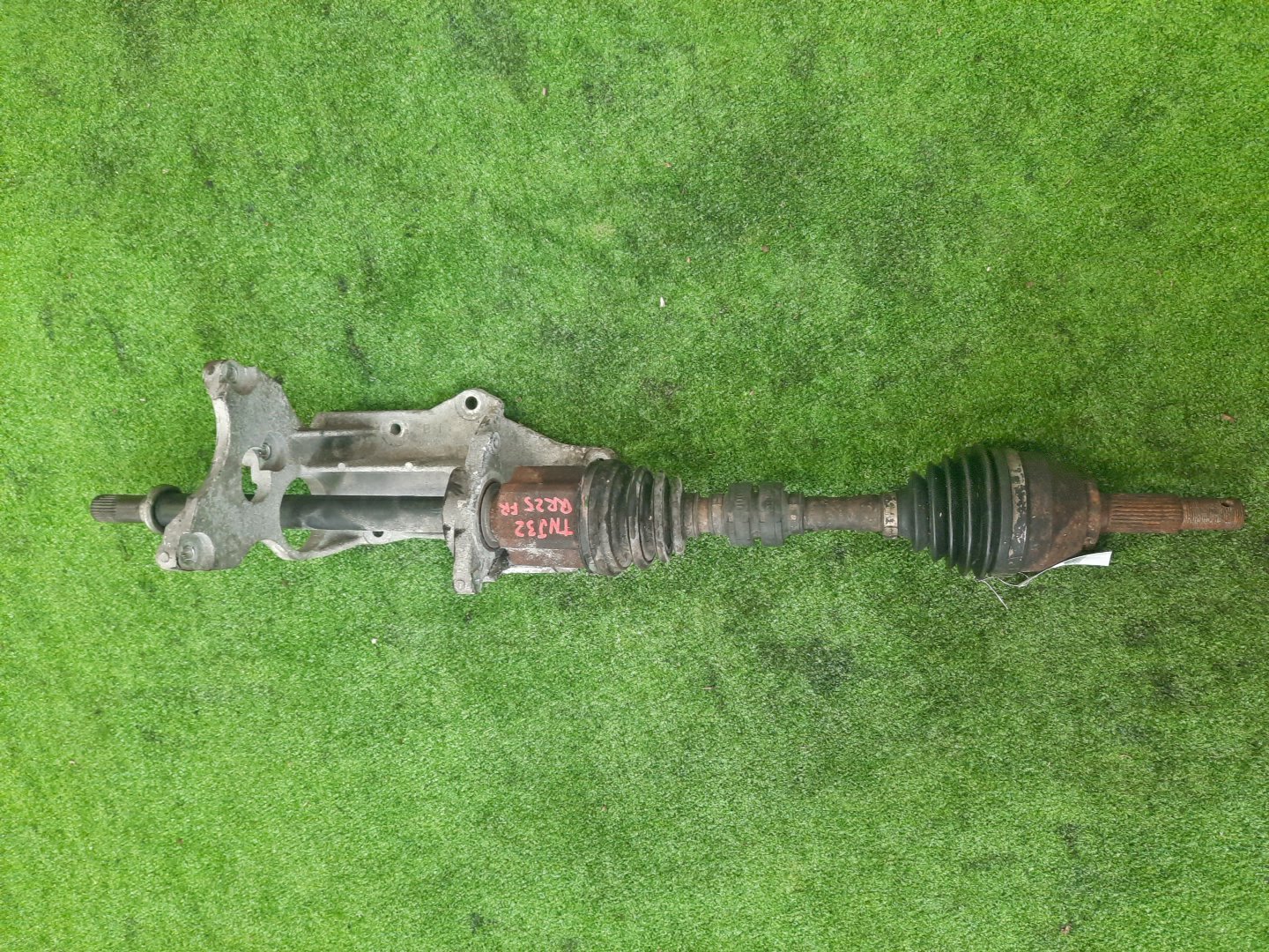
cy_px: 476
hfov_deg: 69.4
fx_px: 916
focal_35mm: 25
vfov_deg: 54.9
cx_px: 634
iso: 344
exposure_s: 1/50
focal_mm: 4.6
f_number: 2
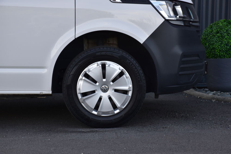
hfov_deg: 16.1
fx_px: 818
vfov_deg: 10.8
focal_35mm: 128
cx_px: 116
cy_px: 77
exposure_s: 1/125
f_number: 9
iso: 400
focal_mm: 85
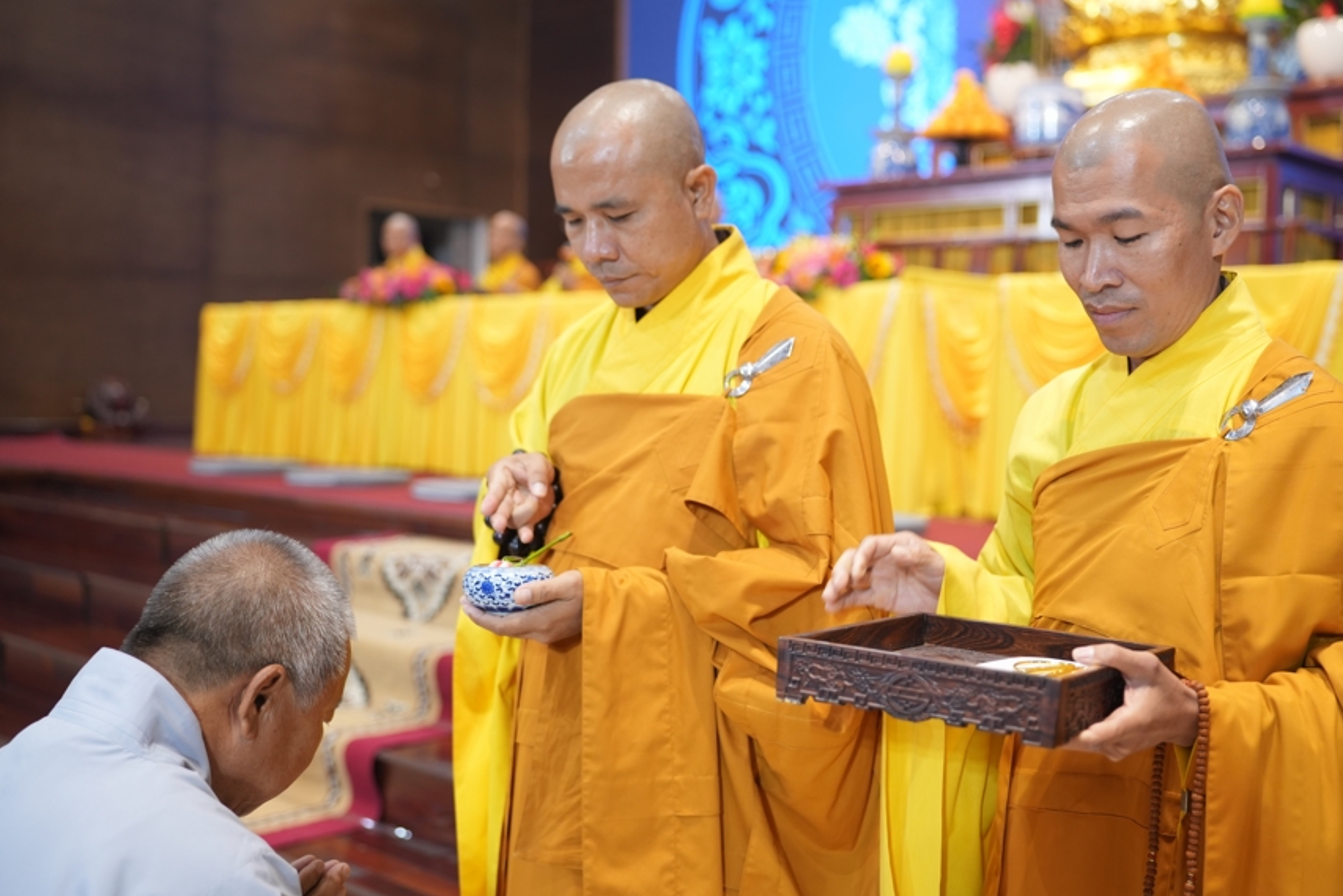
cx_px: 727
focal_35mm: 40
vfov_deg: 33.4
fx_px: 1492
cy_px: 449
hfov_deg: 48.4
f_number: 2
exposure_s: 1/125
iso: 800
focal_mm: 35
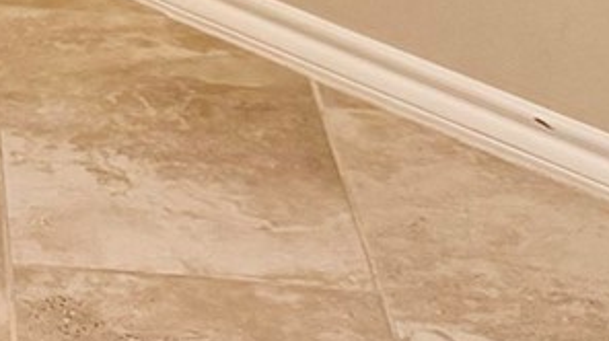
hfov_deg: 11.0
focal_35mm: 181
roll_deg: +1.0
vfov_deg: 6.2
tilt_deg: -11.7
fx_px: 2921
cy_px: -633
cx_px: -551
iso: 200
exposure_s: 1/135
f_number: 1.78
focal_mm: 6.76
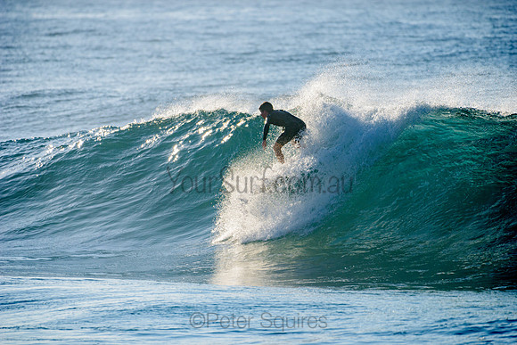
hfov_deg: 4.1
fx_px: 7182
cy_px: 172
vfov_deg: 2.8
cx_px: 258
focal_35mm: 500
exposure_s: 1/2000
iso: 160
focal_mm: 500
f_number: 5.6
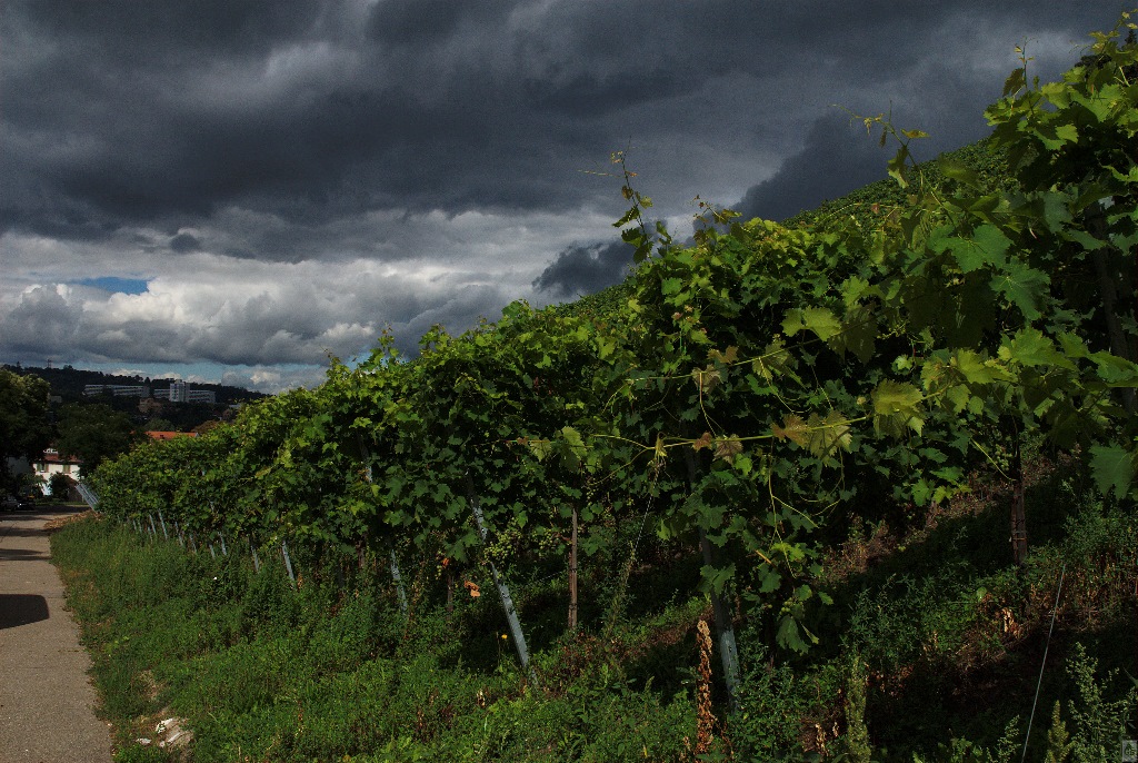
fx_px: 1045
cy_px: 382
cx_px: 569
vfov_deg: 40.1
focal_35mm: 33
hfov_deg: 57.2
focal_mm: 22
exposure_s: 1/1000
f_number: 10
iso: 200
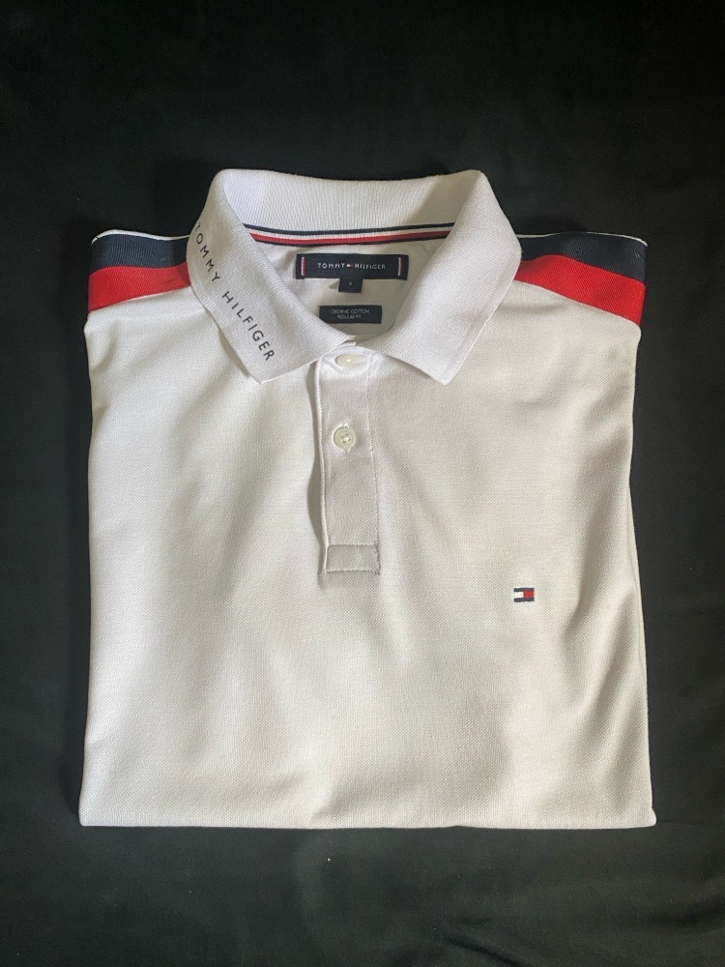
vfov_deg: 67.3
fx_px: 726
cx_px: 362
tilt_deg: -83.5
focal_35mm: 26
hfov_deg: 53.1
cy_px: 484
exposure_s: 1/89
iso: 125
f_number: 1.8
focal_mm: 4.25
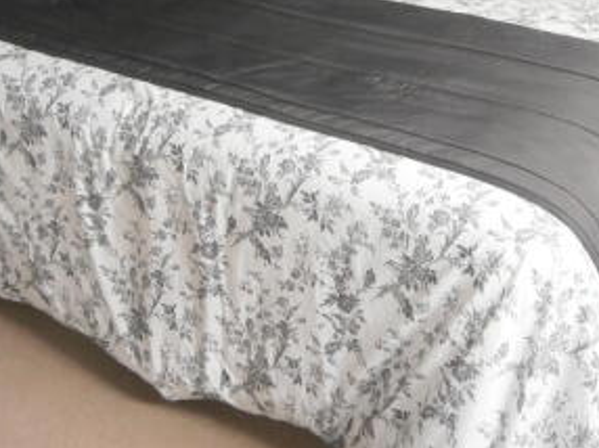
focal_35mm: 53
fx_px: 916
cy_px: 55
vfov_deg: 26.7
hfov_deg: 35.9
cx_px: 391
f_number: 2.8
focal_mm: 4.7
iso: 200
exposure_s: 1/30
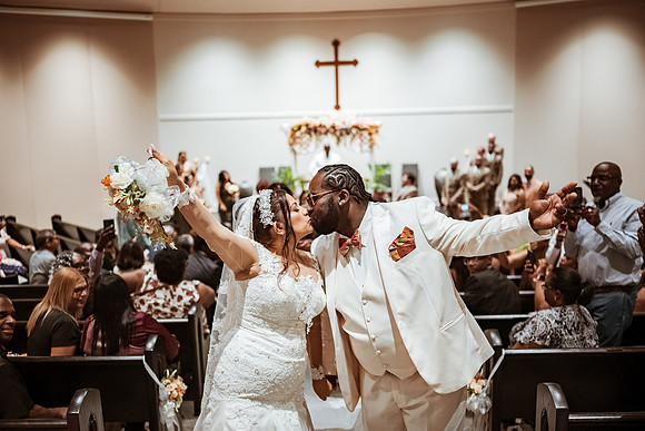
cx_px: 322
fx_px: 627
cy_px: 216
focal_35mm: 35
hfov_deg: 54.4
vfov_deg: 37.9
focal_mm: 35
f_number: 1.8
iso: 1000
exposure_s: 1/500
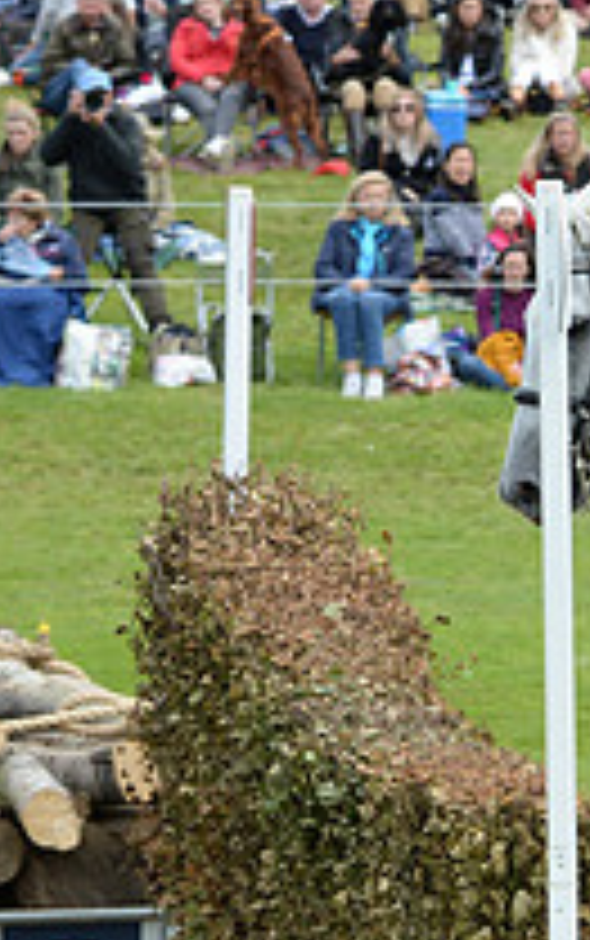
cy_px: 571
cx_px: 1248
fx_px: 9422
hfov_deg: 3.6
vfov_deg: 5.7
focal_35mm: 367
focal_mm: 130
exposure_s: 1/1000
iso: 1000
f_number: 7.1
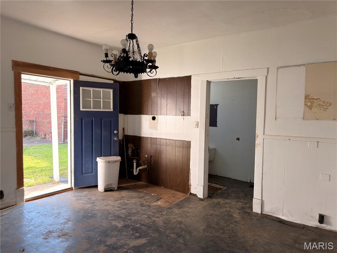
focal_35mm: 24
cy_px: 126
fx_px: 234
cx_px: 168
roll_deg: -1.1
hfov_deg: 71.6
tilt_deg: -2.6
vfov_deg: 56.8
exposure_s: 1/197
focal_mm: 6.76
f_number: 1.78
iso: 64
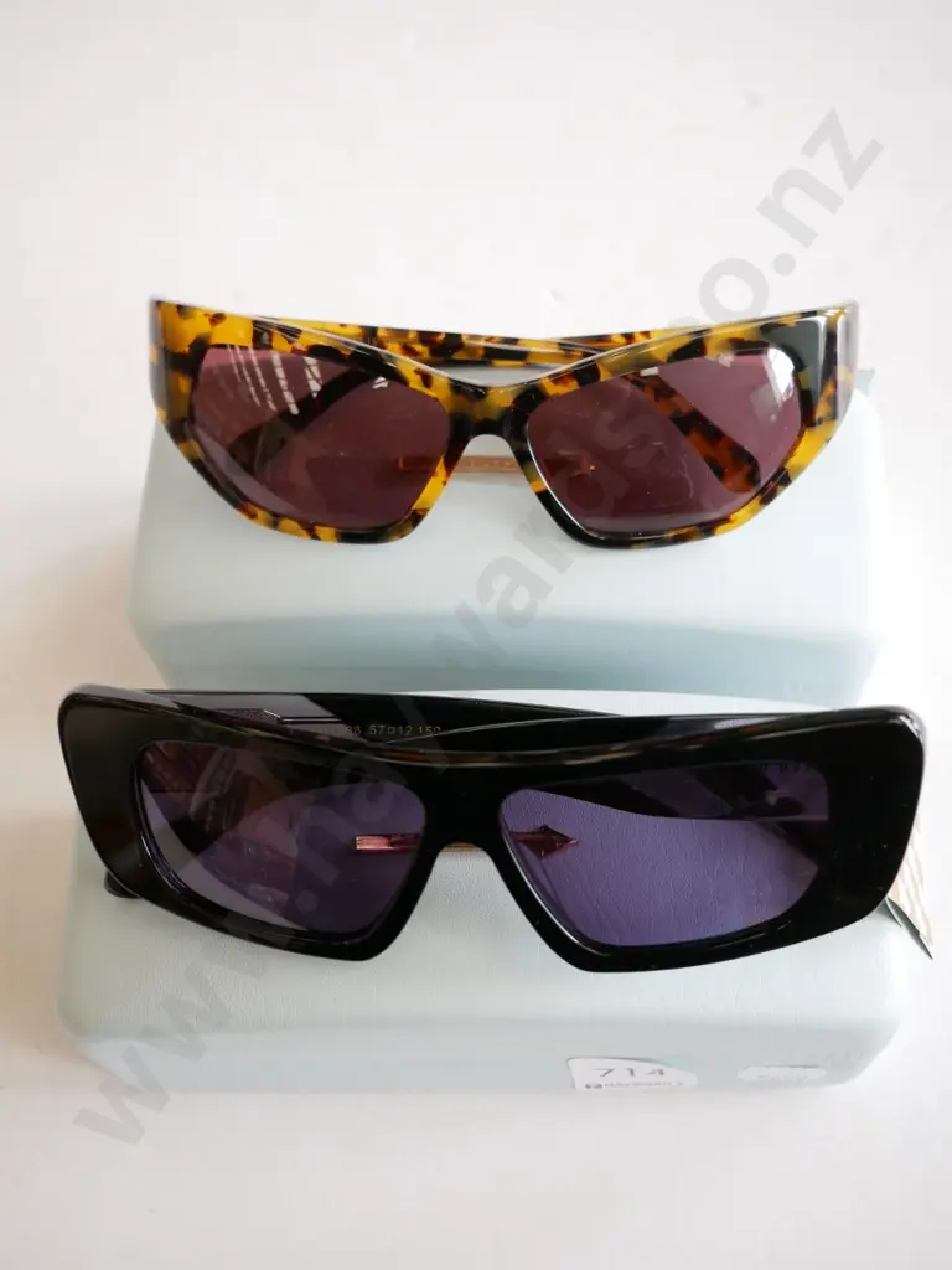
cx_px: 476
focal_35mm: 40
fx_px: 1467
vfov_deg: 46.8
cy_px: 635
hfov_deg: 36.0
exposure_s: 1/60
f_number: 4.1
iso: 1250
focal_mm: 20
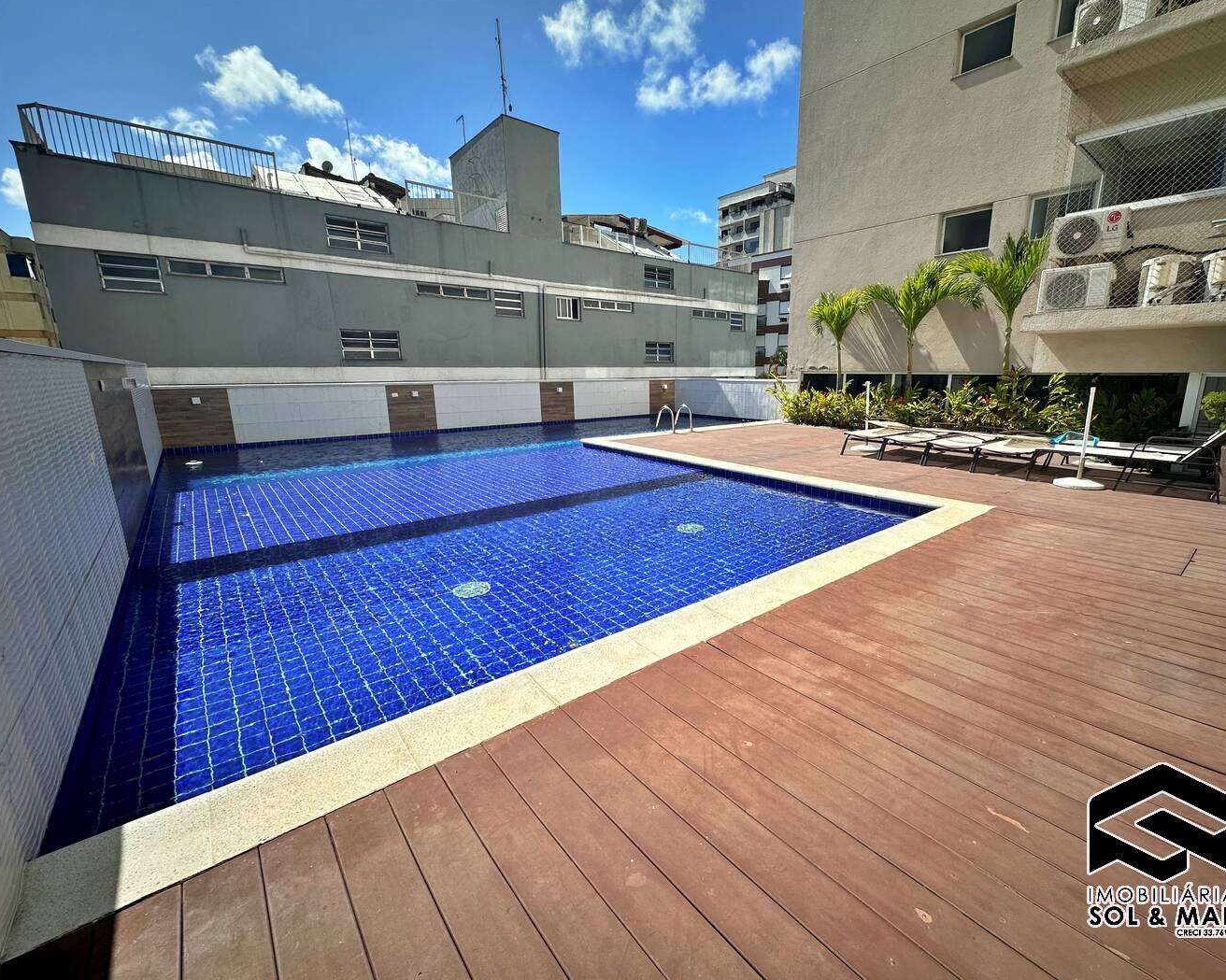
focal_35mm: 15
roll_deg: -0.2
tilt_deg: -12.7
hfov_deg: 96.6
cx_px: 667
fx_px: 544
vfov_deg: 84.0
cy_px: 490
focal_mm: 2.22
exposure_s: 1/2020
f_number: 2.2
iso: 50
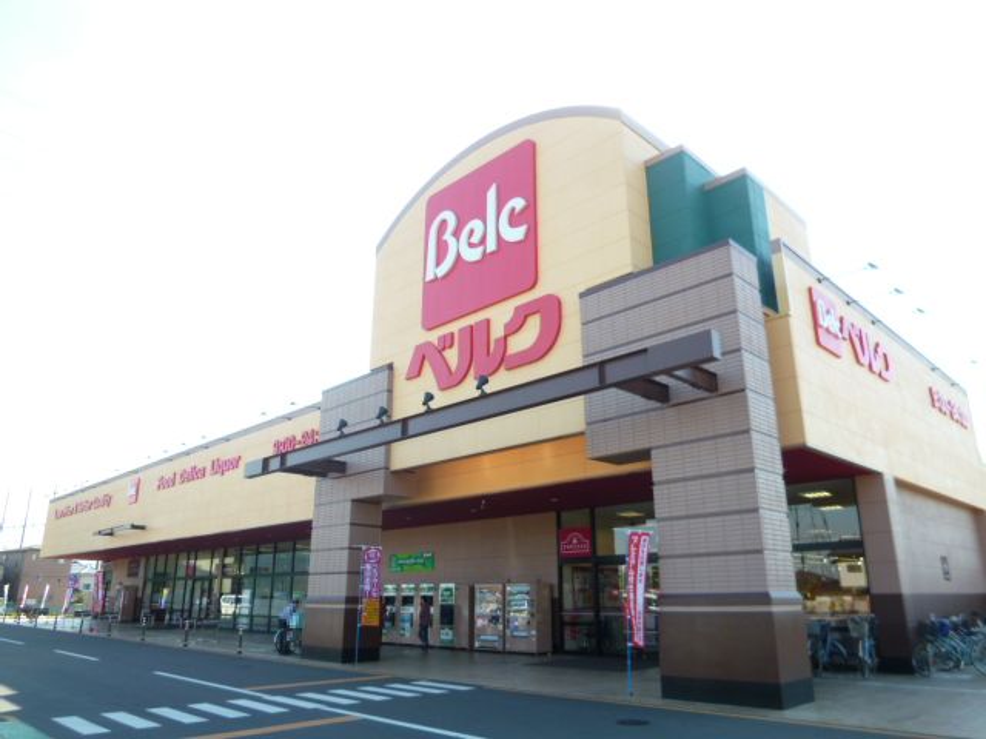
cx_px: 493
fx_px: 684
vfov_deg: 56.8
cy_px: 370
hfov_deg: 71.6
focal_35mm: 24
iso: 100
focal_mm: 4.3
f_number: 2.5
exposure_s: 1/400
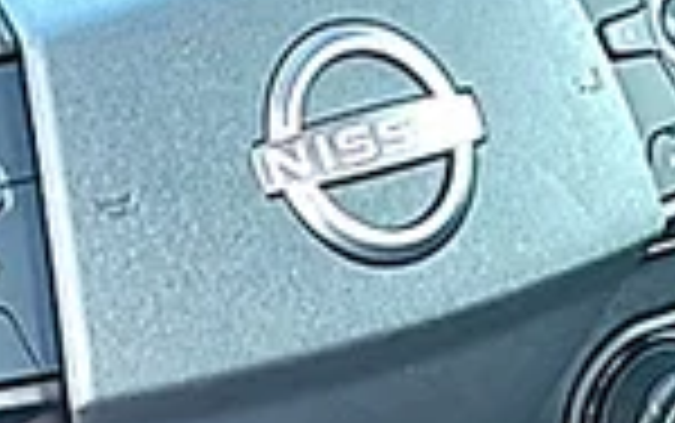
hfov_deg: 11.0
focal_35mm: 188
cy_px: 304
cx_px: 698
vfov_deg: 7.0
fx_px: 3461
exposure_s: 1/145
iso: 80
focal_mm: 6.86
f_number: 1.78
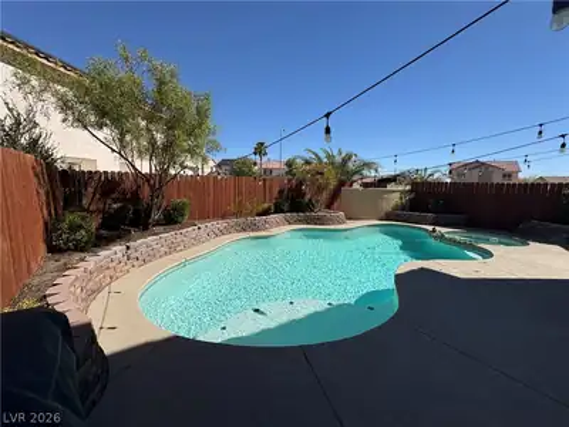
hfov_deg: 102.1
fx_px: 230
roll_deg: -0.6
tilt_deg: -6.1
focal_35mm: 14
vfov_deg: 85.7
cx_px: 284
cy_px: 214
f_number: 2.2
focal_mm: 2.22
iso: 50
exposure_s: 1/2985
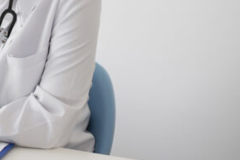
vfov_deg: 14.0
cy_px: 8
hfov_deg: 19.7
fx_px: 647
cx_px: -51
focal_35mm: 97
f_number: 2.5
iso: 320
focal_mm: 35
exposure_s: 1/160
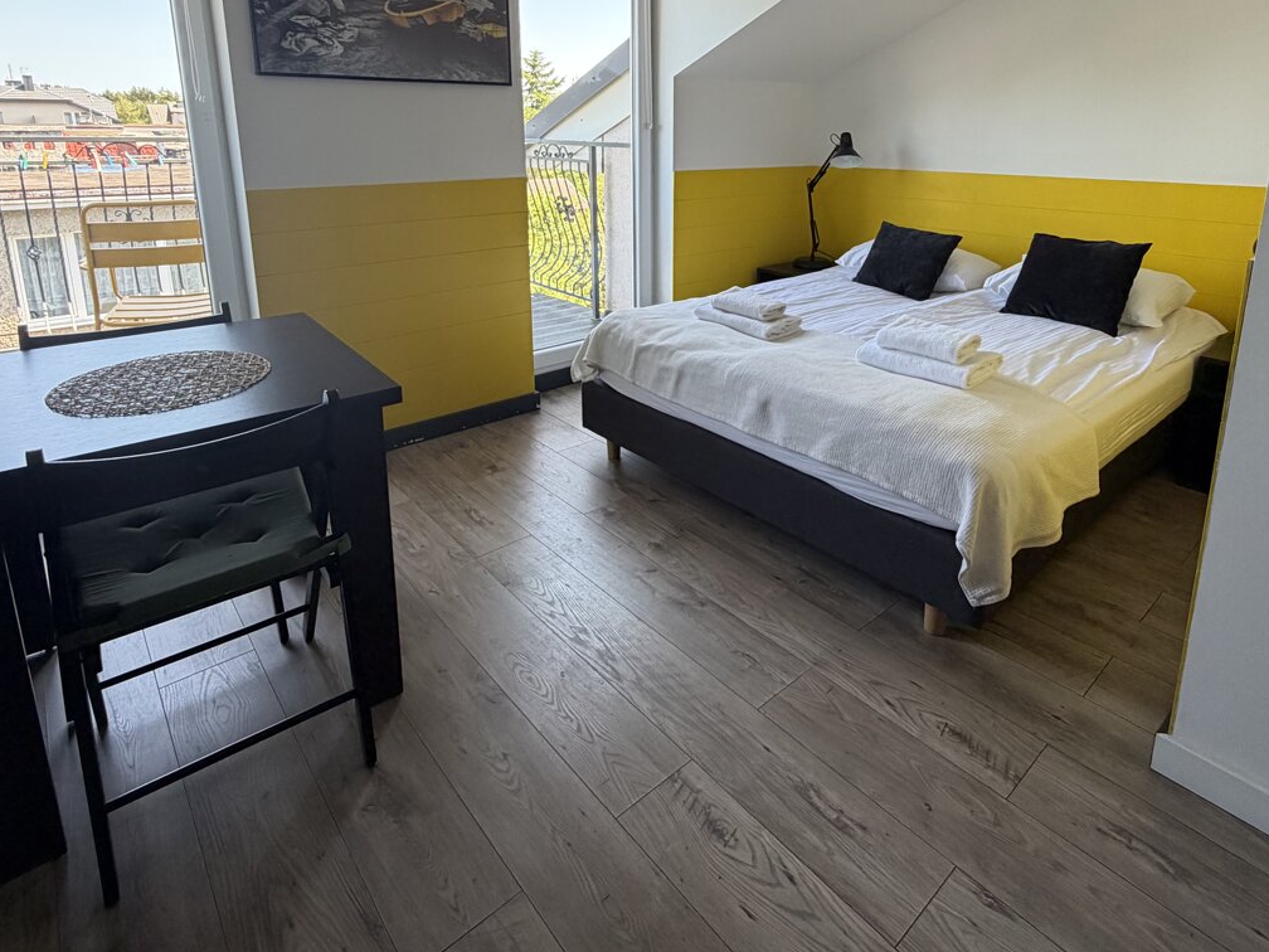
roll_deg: +0.7
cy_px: 283
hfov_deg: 81.7
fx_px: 733
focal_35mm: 20
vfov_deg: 63.5
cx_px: 670
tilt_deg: -11.9
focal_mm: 2.22
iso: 125
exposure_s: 1/121
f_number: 2.2
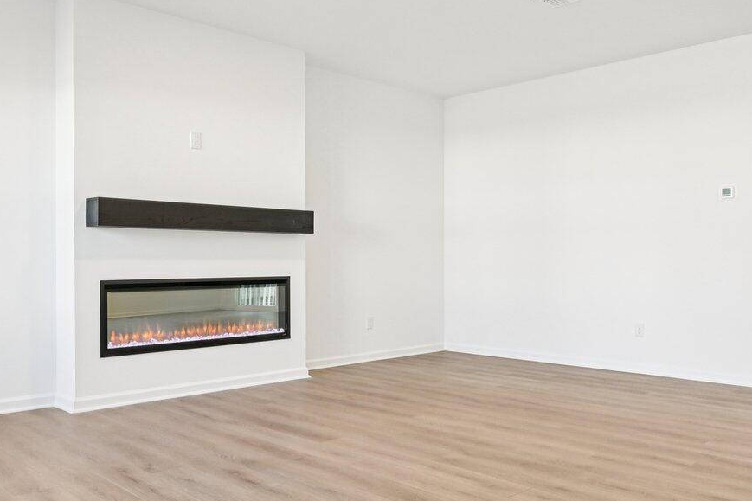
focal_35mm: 33
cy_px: 253
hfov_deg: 57.2
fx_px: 689
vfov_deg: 40.0
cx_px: 382
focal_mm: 14
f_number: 8
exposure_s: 1/15
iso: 180
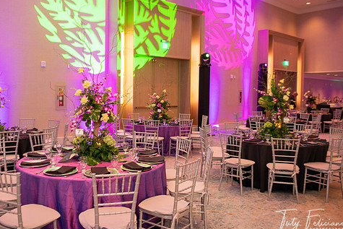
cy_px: 107
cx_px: 146
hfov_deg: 57.0
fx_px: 314
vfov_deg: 40.0
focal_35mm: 33
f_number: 3.2
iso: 800
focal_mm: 27
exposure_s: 1/20
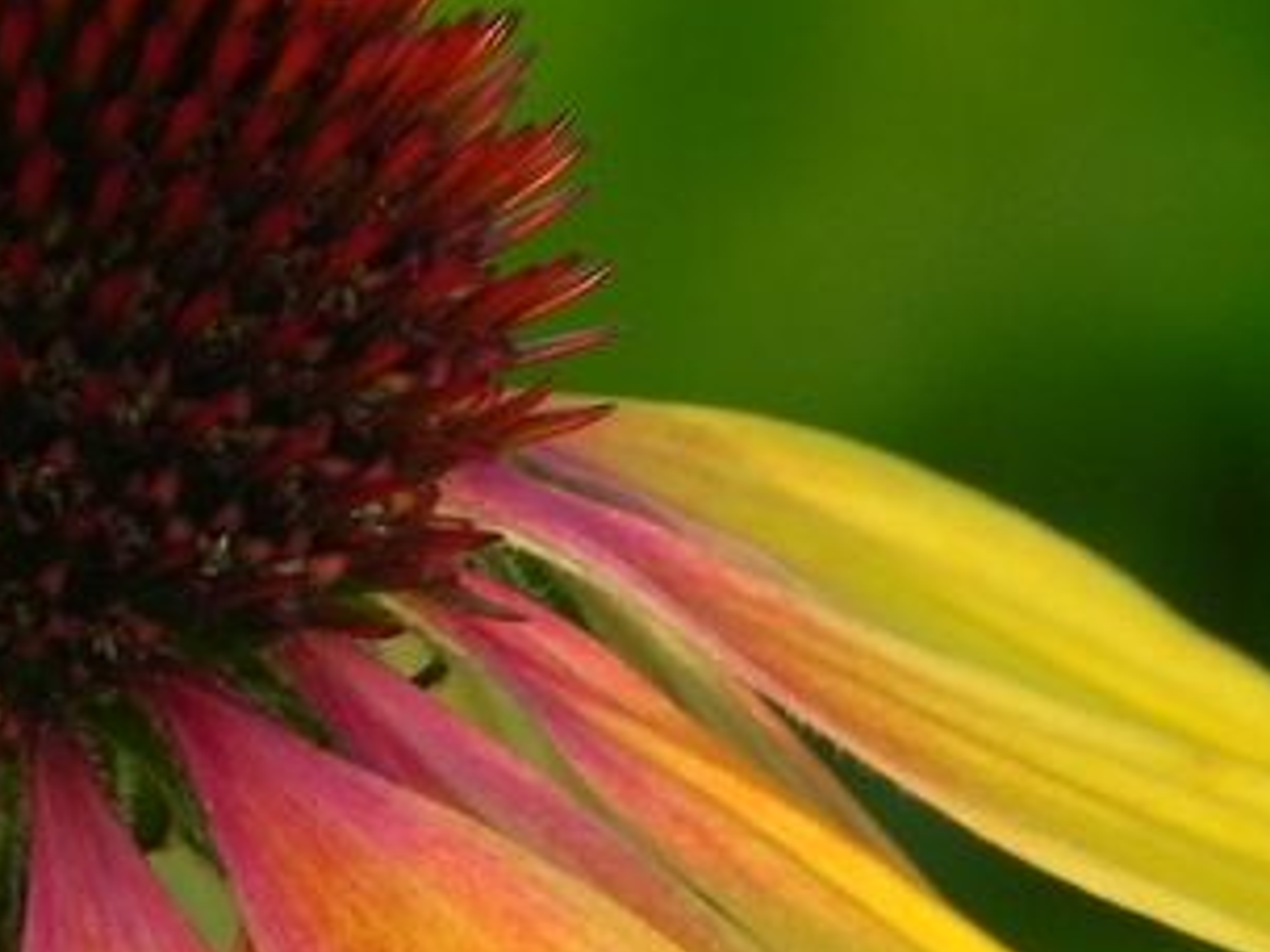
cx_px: -94
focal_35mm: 1493
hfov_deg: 1.3
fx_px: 54776
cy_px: 1094
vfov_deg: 1.0
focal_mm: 75.7
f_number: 5
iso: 160
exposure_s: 1/125
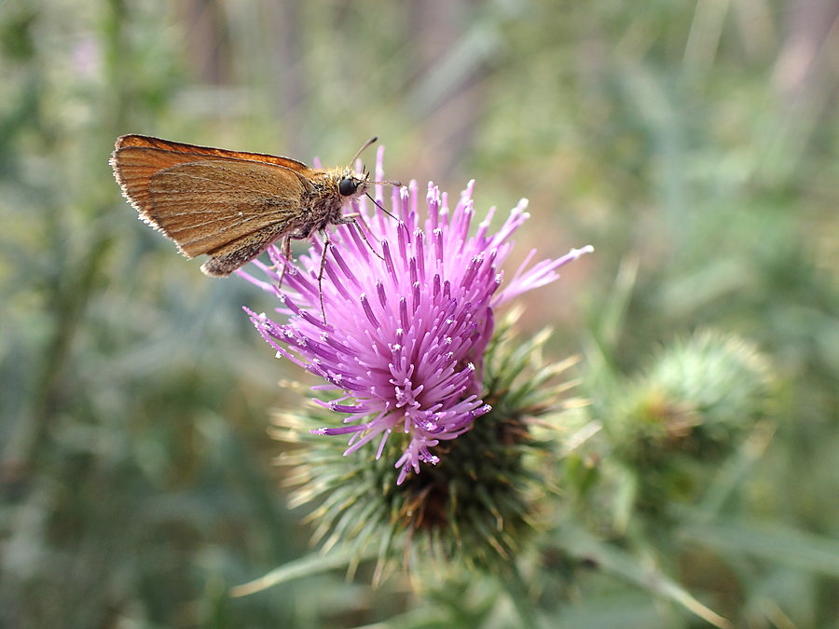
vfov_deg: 46.8
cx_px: 420
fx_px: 727
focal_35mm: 30
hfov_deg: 60.0
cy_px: 314
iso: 100
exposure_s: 1/320
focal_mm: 5.5
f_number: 2.3
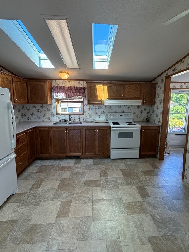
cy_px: 117
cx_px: 99
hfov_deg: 81.7
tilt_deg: -7.0
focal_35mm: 15
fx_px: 109
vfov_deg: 98.0
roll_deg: +0.1
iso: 125
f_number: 2.2
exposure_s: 1/120
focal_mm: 2.22
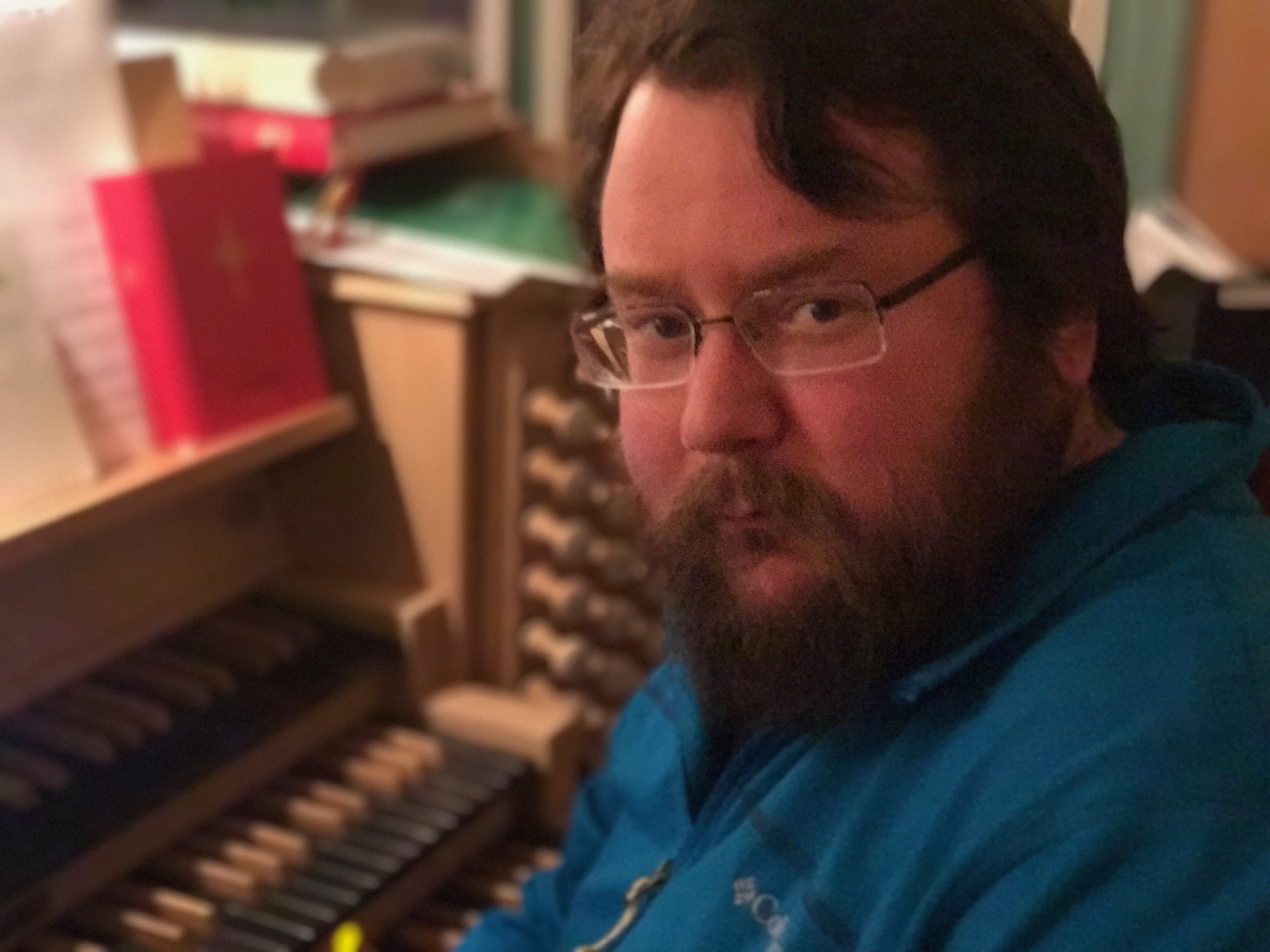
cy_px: 476
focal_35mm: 57
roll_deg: -2.2
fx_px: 2091
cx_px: 635
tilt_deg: -19.9
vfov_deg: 25.7
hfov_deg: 33.8
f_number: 2.8
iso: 1250
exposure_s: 1/50
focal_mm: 6.6
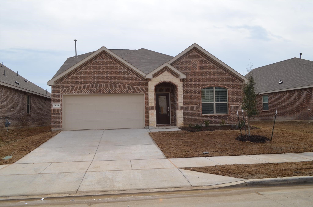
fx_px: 260
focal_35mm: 30
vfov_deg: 43.4
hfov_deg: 62.0
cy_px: 104
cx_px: 156
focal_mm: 20
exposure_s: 1/200
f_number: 10
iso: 100
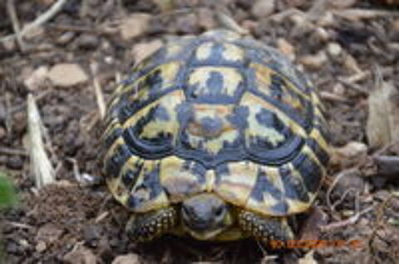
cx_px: 200
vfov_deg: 3.4
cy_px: 132
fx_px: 4475
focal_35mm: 405
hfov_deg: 5.1
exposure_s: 1/500
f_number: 6.3
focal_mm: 270
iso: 2800
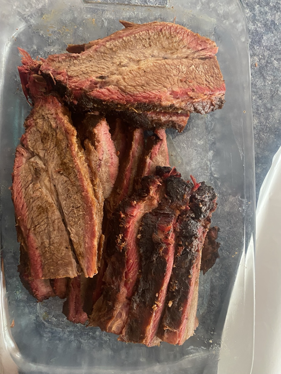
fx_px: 281
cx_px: 140
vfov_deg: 67.3
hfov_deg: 53.1
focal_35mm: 26
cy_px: 187
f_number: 1.8
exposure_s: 1/40
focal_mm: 4.25
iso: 500
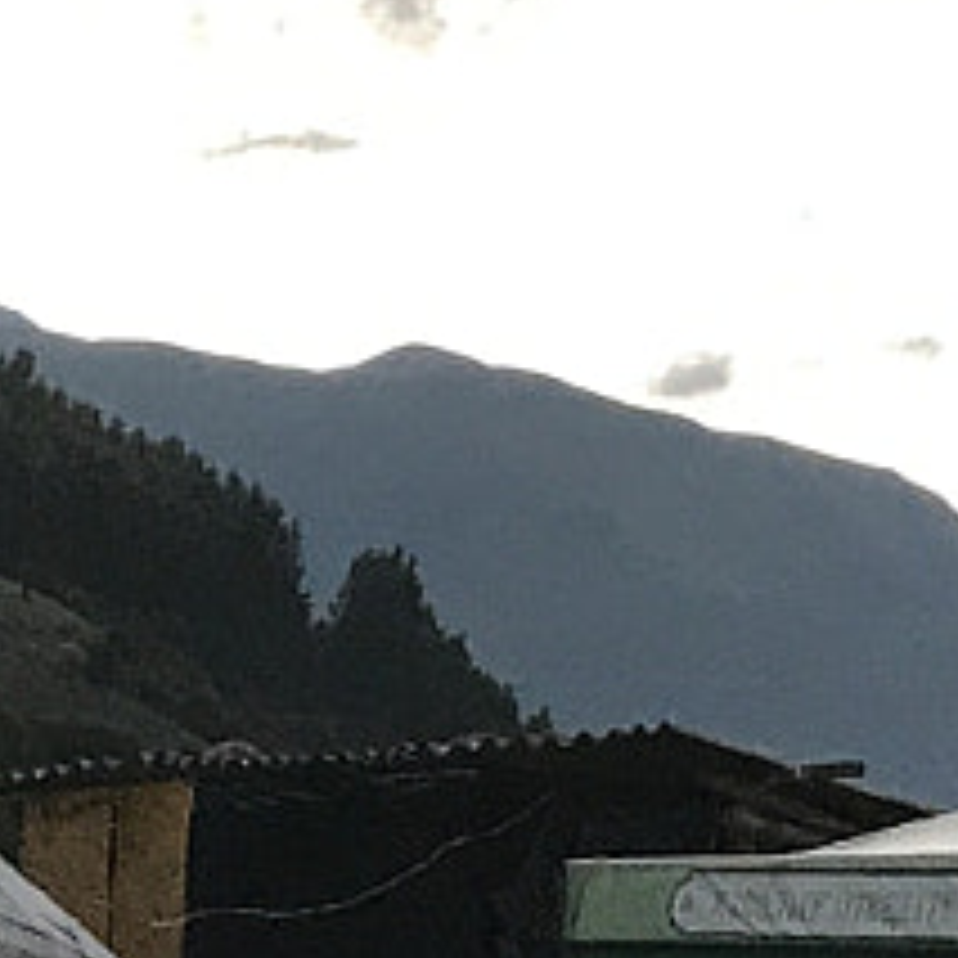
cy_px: 1048
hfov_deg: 9.0
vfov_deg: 9.3
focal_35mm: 186
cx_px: -760
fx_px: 5824
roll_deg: -3.8
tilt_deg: +3.6
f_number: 1.8
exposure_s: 1/33
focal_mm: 3.99
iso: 32
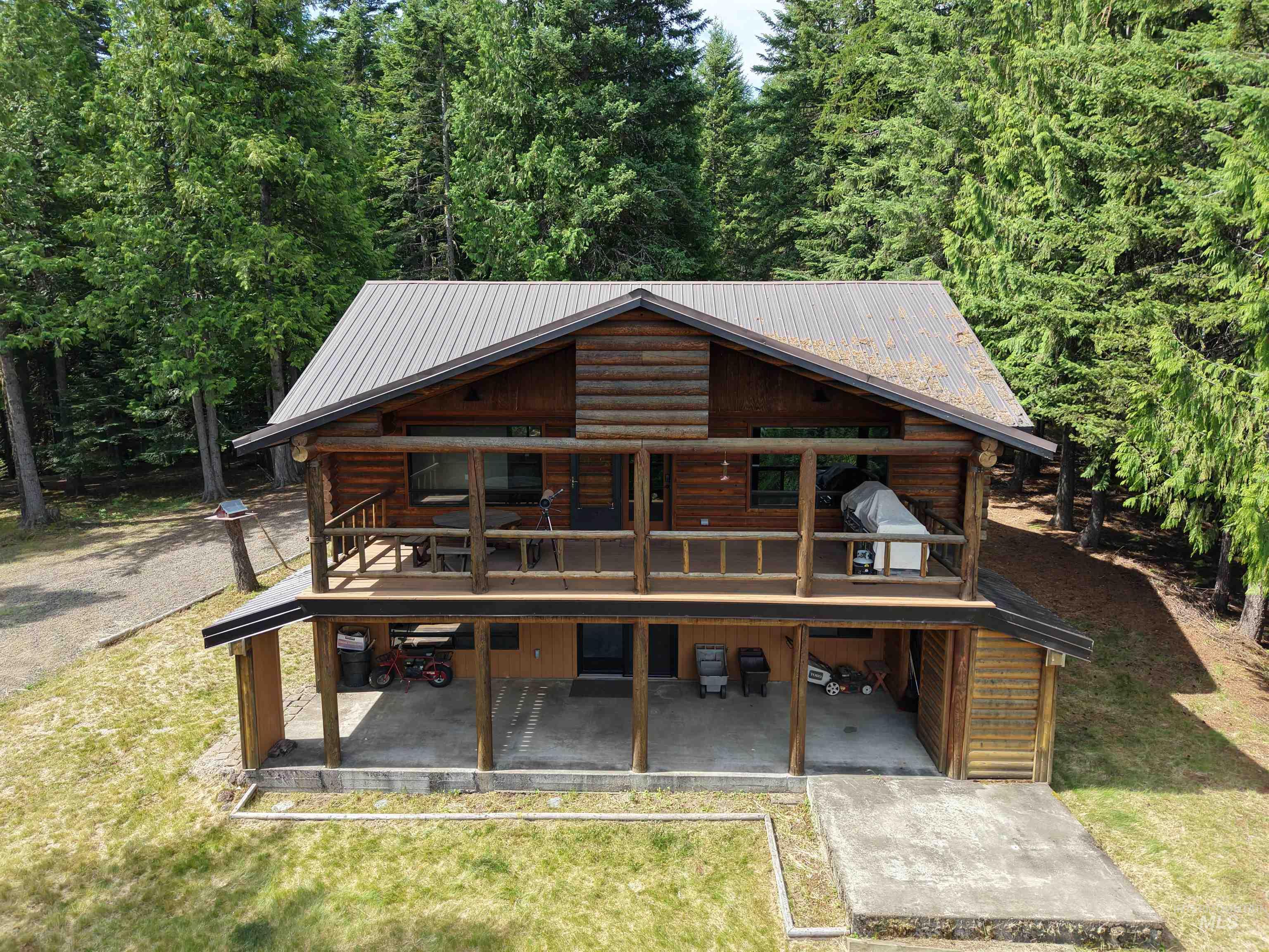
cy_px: 476
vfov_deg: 56.8
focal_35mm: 24
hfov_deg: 71.6
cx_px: 634
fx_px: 880
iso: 100
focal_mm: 8.67
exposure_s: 1/640
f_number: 1.8
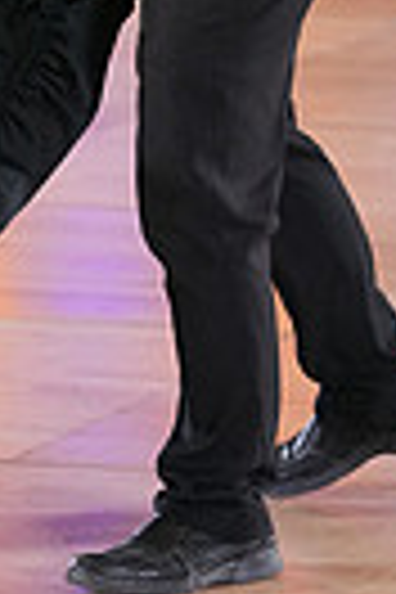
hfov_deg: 2.5
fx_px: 8959
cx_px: -178
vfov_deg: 3.8
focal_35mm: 543
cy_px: -261
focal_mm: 124
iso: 2500
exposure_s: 1/500
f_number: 2.8
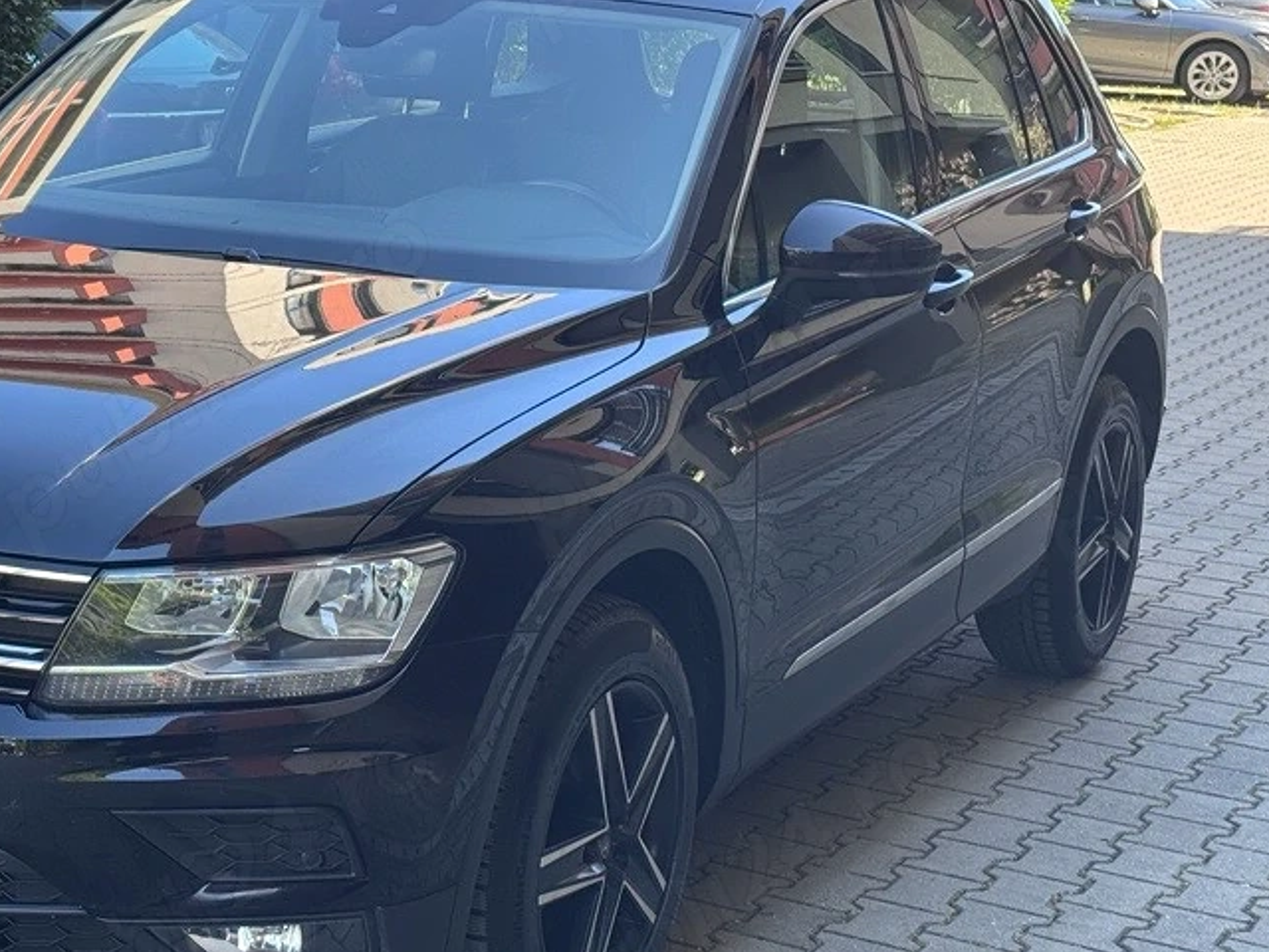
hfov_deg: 25.7
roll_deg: -1.7
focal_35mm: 75
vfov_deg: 19.6
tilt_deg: -9.1
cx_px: 347
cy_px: 393
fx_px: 2749
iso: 64
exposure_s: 1/407
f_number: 1.78
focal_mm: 6.76
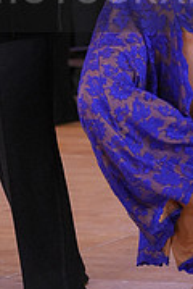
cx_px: 67
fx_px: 2747
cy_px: -21
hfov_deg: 4.0
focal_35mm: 343
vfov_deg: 6.0
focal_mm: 106
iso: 2000
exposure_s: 1/500
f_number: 3.5
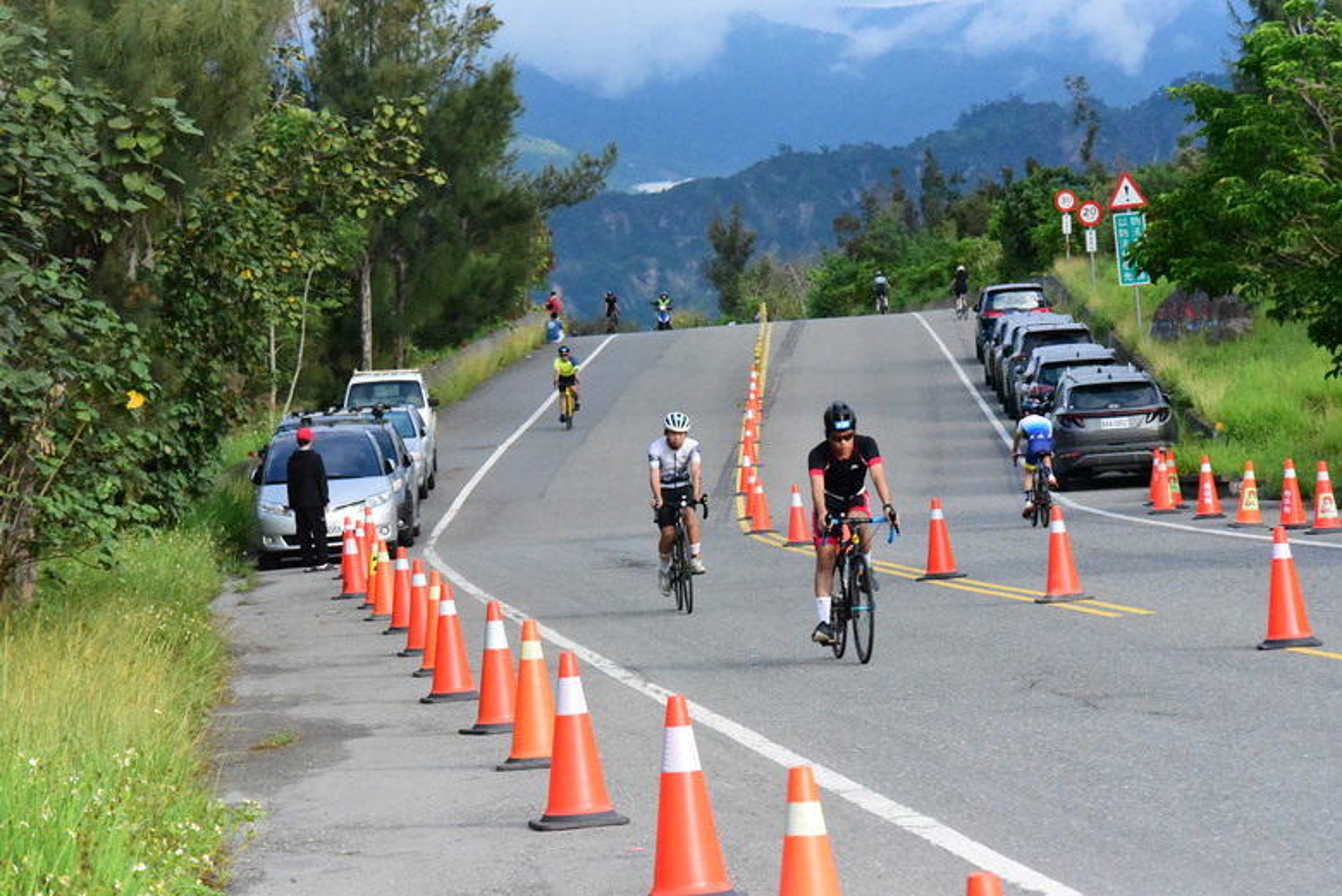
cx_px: 671
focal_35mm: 155
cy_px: 448
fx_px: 5781
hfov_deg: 13.2
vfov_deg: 8.9
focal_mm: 155
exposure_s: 1/4000
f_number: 14
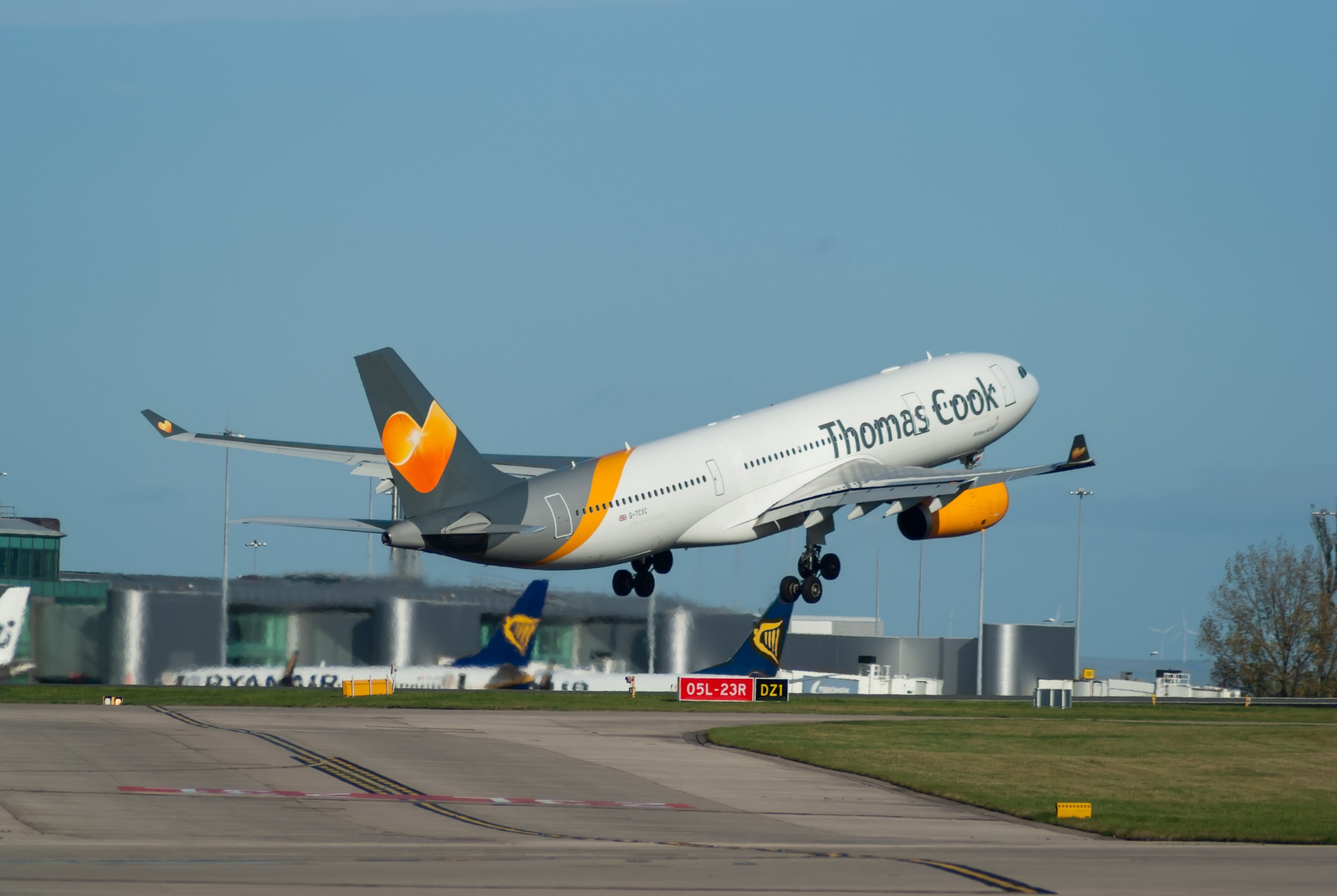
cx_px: 668
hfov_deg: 4.6
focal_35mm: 450
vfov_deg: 3.1
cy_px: 448
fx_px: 16735
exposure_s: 1/1600
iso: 100
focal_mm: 300
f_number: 7.1
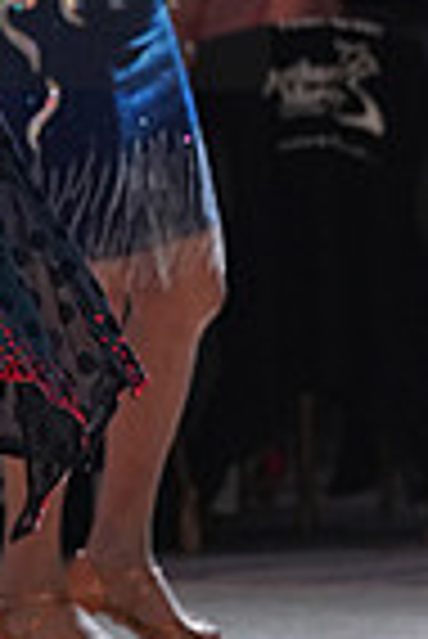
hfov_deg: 2.6
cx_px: -349
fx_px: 9535
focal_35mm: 536
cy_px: -58
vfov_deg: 3.8
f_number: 5.6
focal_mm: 131
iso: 2500
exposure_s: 1/250
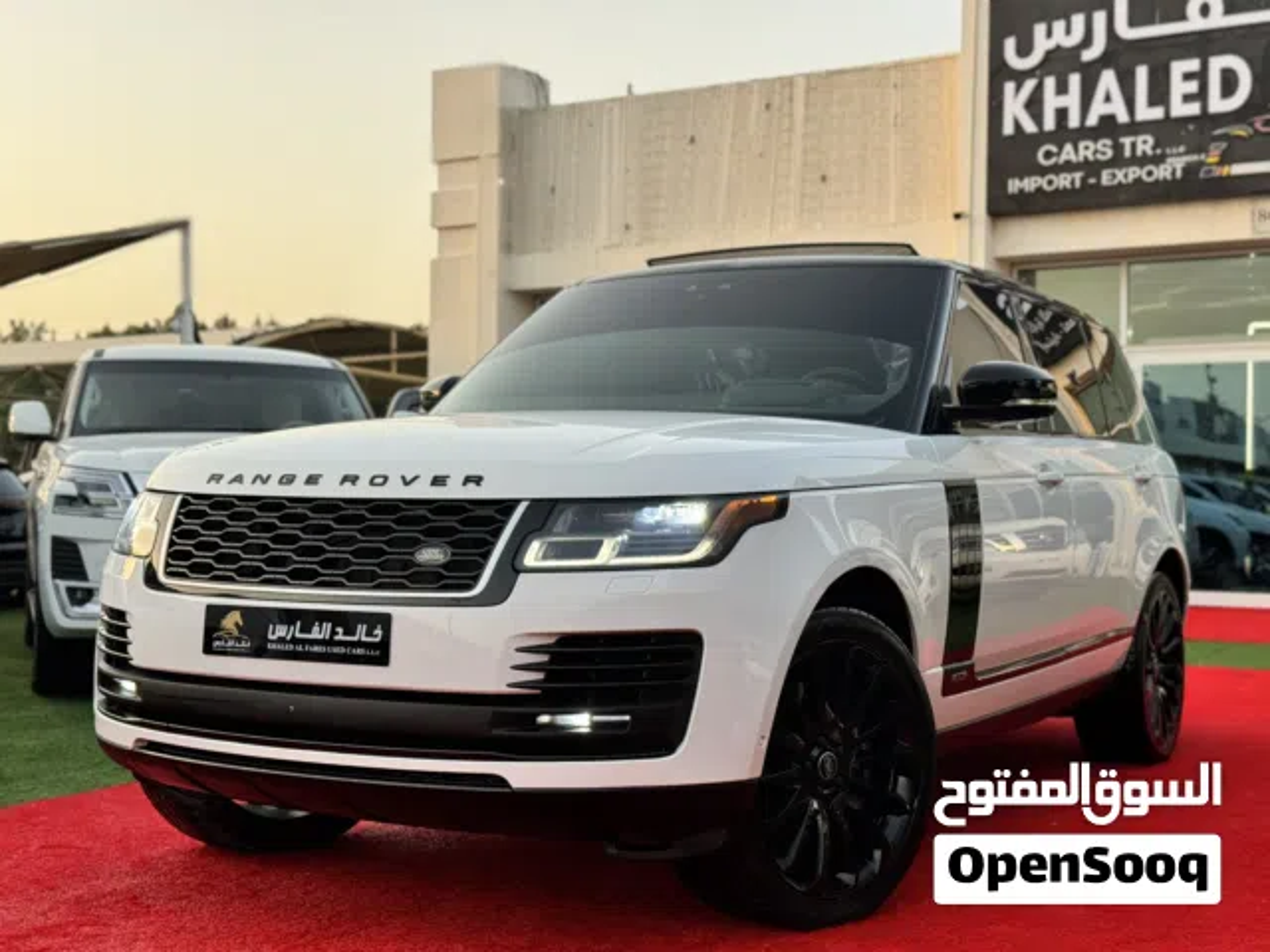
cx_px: 635
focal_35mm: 48
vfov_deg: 30.3
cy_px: 476
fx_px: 1761
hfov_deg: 39.7
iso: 64
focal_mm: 6.76
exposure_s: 1/507
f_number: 1.78
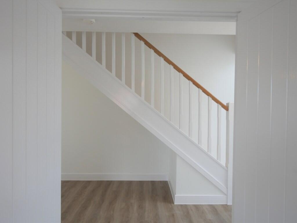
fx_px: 189
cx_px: 148
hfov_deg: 76.4
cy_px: 112
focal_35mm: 22
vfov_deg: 61.1
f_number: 4
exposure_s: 1/100
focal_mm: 11
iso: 200
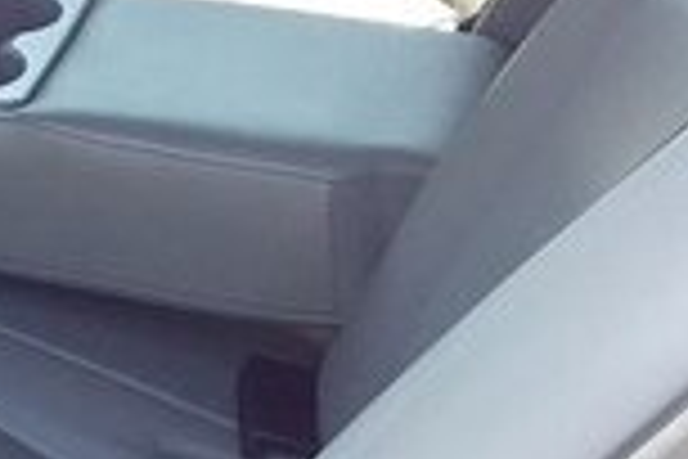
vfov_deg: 9.8
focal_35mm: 139
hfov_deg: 13.5
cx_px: -486
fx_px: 2656
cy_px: 358
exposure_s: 1/100
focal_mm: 3.3
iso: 50
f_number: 2.2
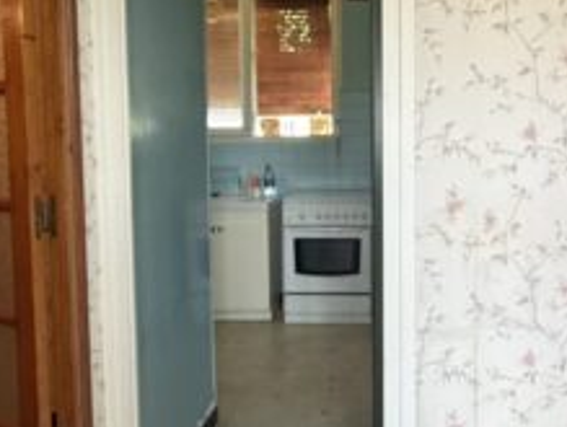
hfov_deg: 38.4
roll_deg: +0.2
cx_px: 383
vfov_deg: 29.8
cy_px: 199
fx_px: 804
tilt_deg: -4.9
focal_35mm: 49
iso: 125
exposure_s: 1/100
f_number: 2.2
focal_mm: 2.22
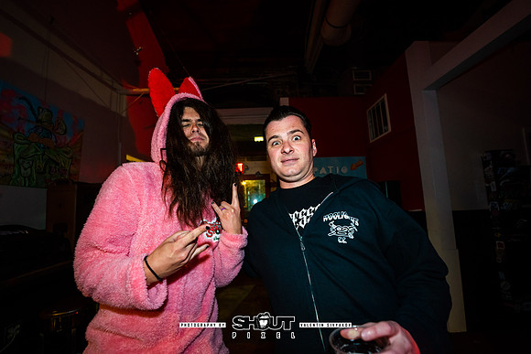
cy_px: 177
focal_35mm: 14
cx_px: 266
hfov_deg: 104.2
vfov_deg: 81.2
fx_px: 207
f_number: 2.8
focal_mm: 14
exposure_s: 1/50
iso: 1250
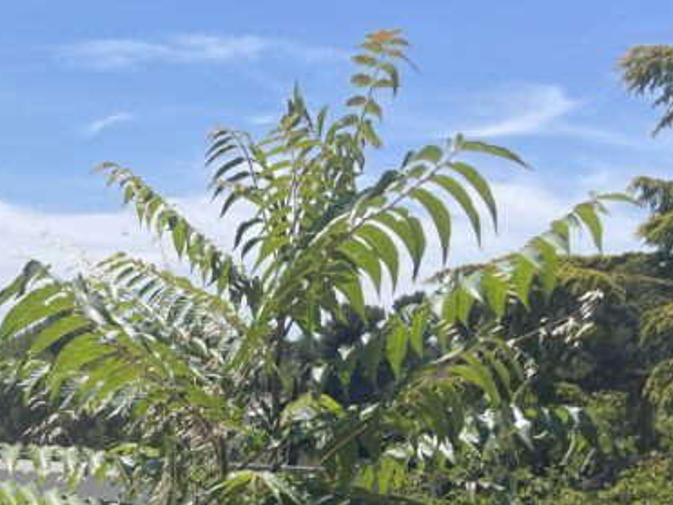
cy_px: 421
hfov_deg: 25.7
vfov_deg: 21.0
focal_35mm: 69
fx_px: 1341
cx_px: -100
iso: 32
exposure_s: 1/3922
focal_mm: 5.1
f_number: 1.6
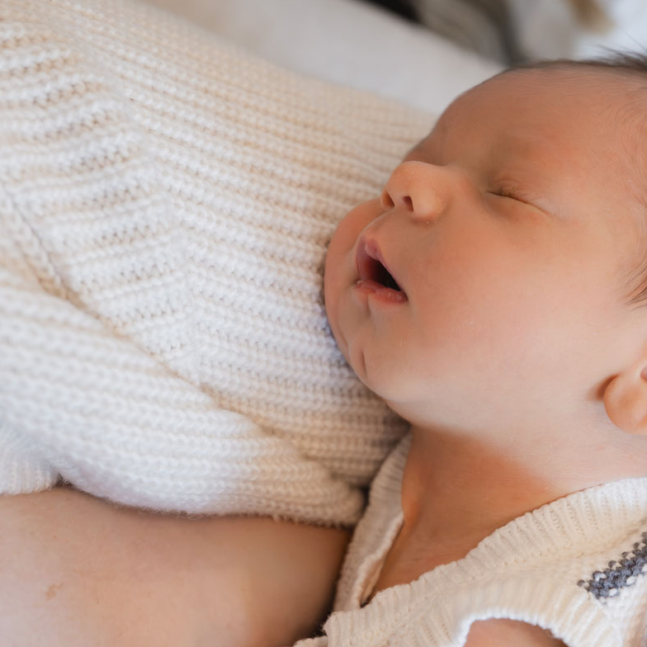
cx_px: 427
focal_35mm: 52
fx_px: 1100
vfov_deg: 32.8
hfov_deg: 32.5
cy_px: 321
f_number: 4.5
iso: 1600
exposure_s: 1/160
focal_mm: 40
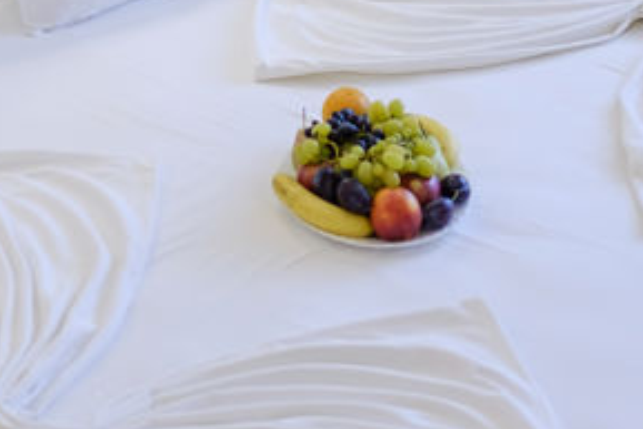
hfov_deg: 16.3
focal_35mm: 124
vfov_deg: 11.0
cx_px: 91
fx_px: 2216
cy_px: 89
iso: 200
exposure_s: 1/125
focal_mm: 23
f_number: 1.4
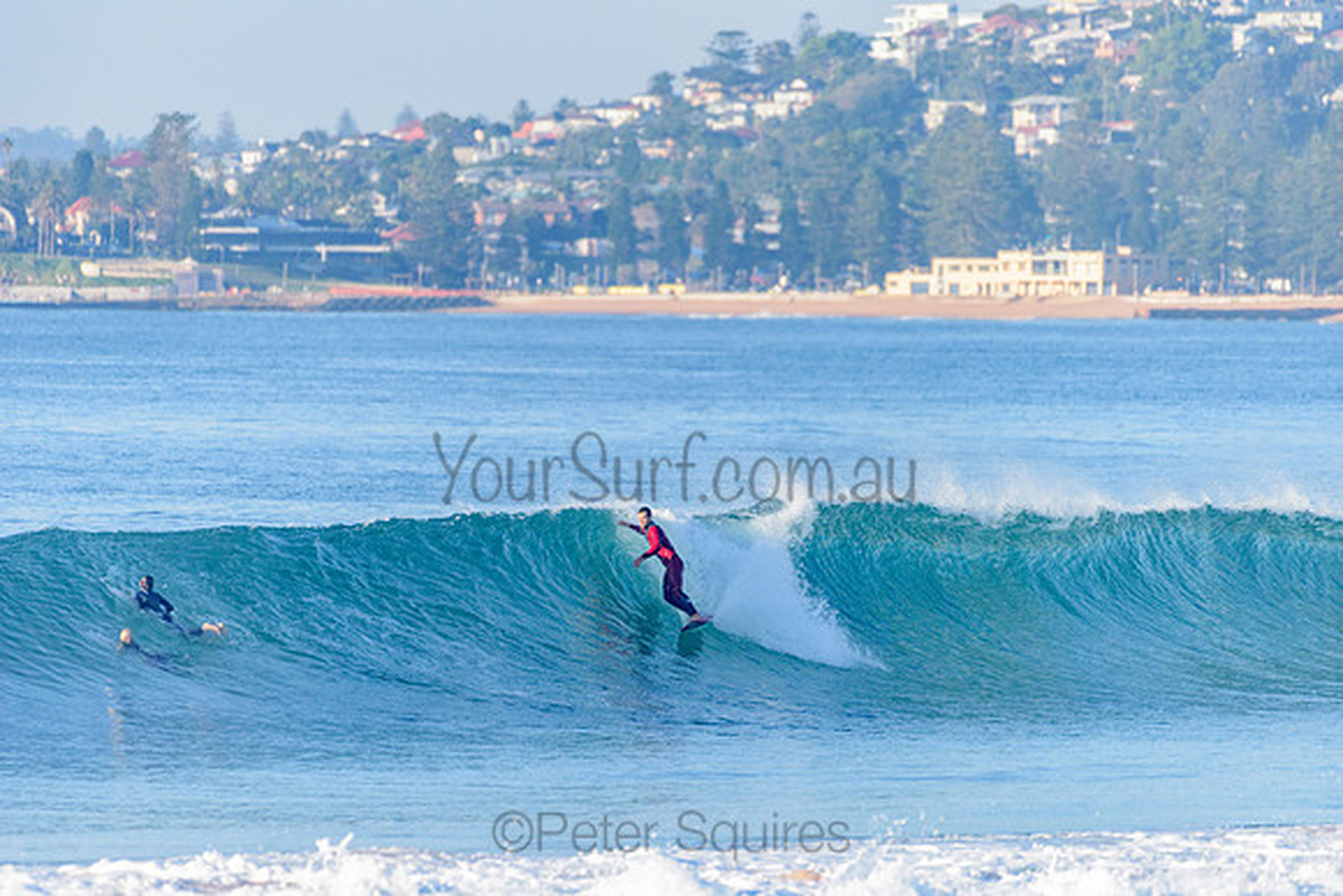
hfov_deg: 4.1
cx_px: 672
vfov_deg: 2.8
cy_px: 448
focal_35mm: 500
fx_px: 18656
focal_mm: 500
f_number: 5.6
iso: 360
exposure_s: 1/2000
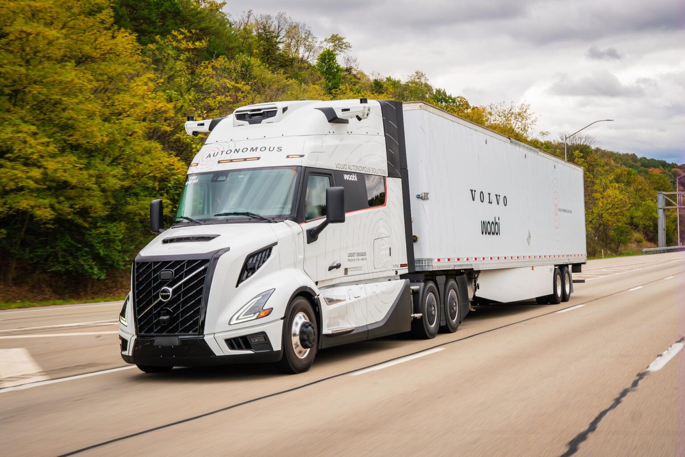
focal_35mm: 53
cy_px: 228
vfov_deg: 25.5
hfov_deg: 37.5
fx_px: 1009
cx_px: 342
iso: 250
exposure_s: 1/125
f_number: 7.1
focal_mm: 35.7
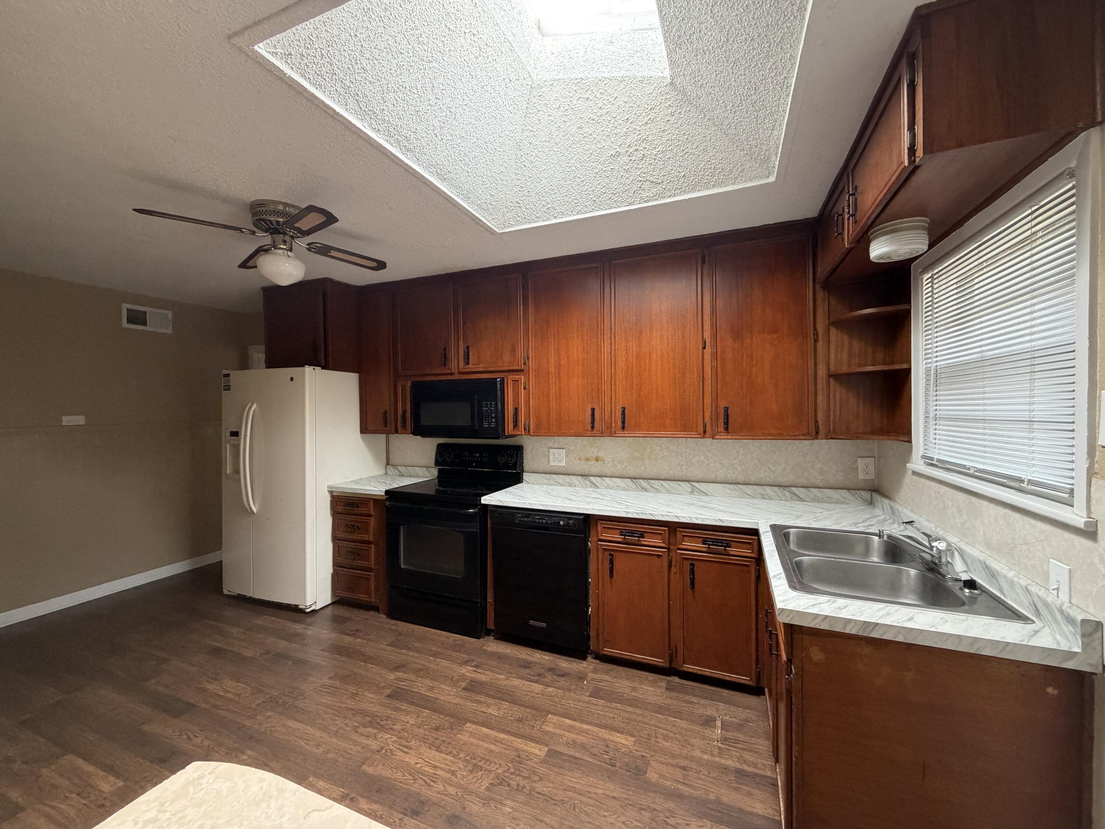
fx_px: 447
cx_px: 552
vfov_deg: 85.7
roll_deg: +0.5
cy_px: 414
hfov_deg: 102.1
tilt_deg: -1.2
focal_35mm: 14
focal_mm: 2.22
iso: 320
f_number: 2.2
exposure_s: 1/87
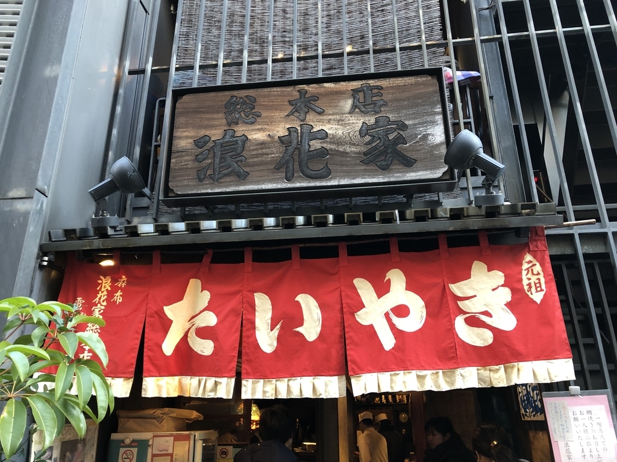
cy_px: 231
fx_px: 499
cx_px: 308
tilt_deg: +19.7
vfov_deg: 49.7
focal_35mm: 28
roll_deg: +1.3
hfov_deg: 63.4
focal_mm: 4
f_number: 1.8
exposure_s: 1/25
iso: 40
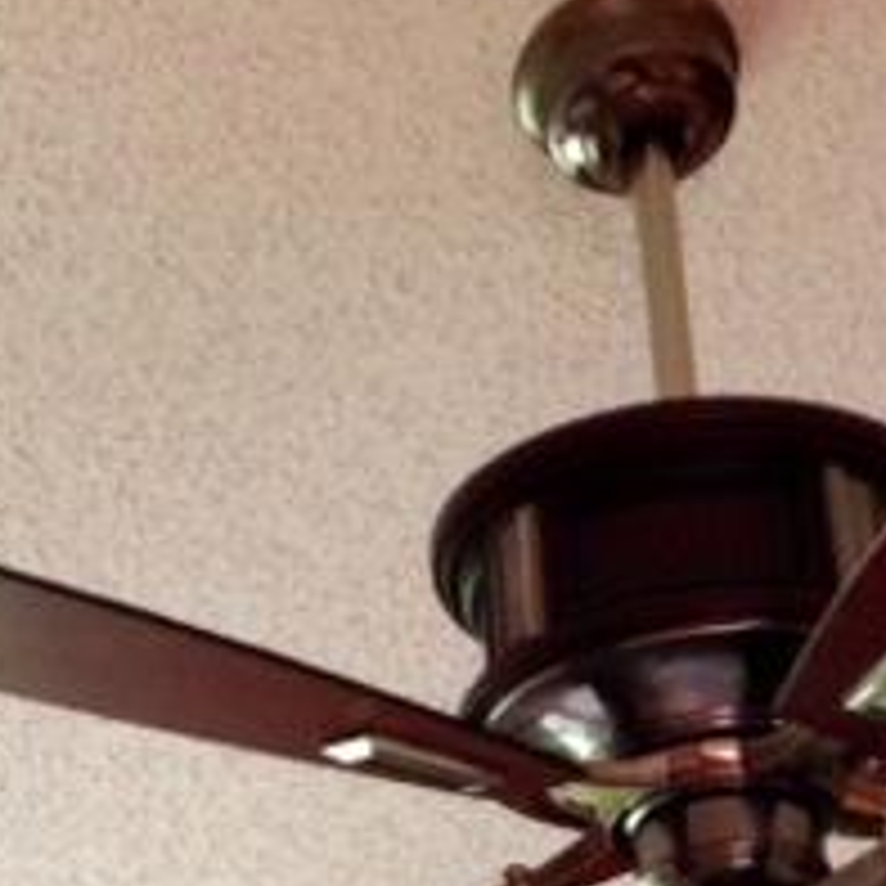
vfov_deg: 18.0
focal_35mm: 95
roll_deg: -2.4
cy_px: 792
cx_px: 760
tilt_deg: +25.7
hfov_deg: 18.1
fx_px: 2751
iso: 200
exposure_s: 1/20
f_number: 2.4
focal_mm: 4.12
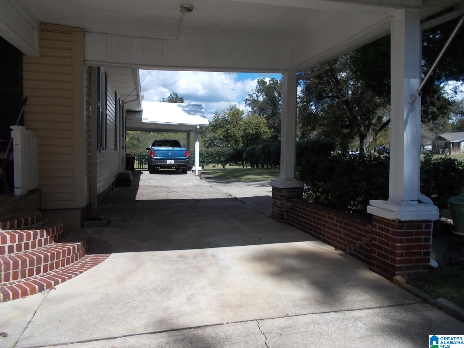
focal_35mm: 26
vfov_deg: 53.1
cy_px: 174
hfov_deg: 67.3
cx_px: 232
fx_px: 349
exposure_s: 1/1000
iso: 80
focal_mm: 4.6
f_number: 3.2
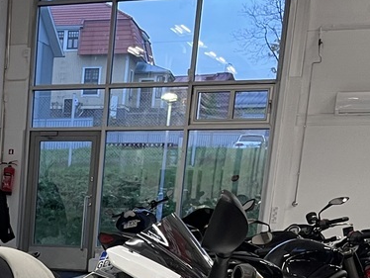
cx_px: -166
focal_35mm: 100
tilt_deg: -14.2
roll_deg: -1.0
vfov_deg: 13.5
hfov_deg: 17.8
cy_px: 472
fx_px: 1070
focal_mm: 5.1
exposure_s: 1/50
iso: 80
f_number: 1.6
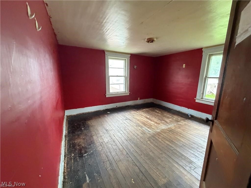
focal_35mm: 14
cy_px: 94
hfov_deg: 102.1
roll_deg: -0.1
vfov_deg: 85.7
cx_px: 126
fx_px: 102
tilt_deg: -13.5
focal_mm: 2.22
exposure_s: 1/60
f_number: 2.2
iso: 640
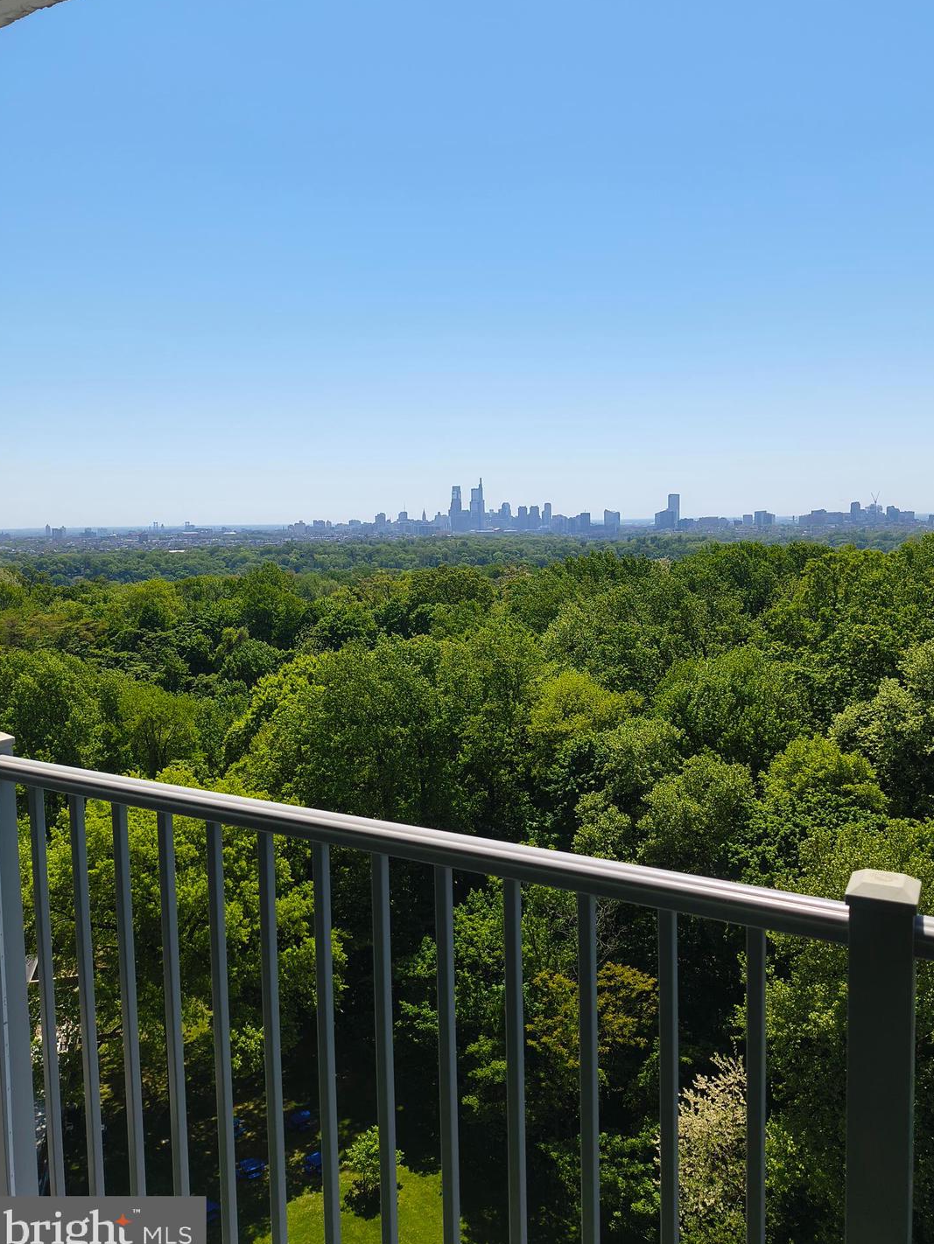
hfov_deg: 51.3
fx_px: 971
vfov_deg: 65.3
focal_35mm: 27
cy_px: 596
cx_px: 492
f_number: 1.7
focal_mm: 4.68
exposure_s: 1/1457
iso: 100
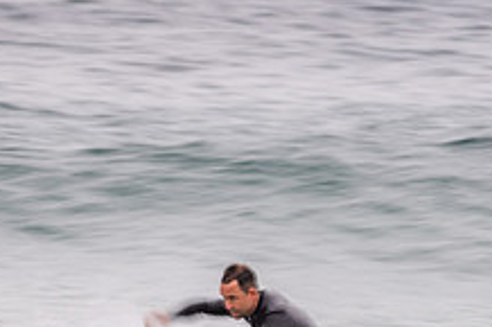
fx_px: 18162
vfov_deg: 1.0
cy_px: 432
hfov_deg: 1.6
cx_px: 241
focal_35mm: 1330
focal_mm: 500
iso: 64
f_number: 14
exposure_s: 1/20
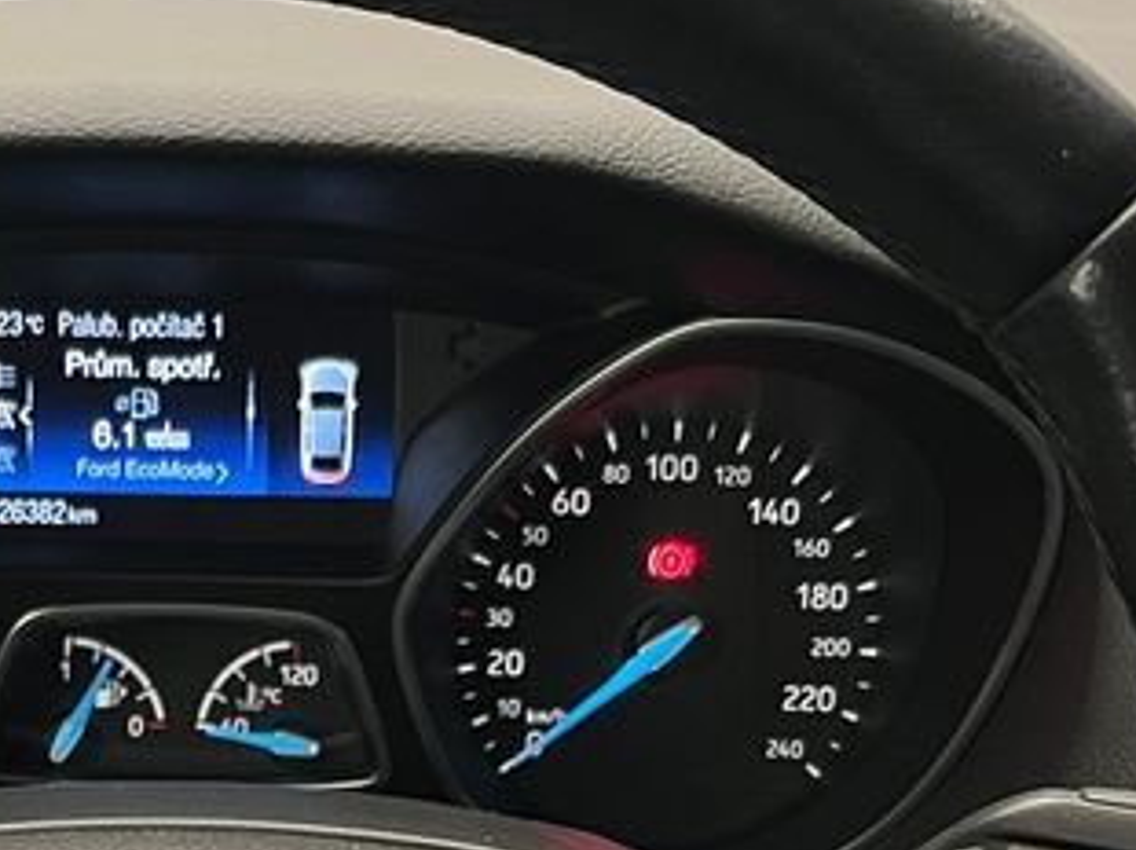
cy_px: 1114
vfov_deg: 16.2
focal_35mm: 86
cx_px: 187
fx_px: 2820
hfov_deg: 22.4
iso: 640
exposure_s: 1/25
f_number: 1.6
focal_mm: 5.1
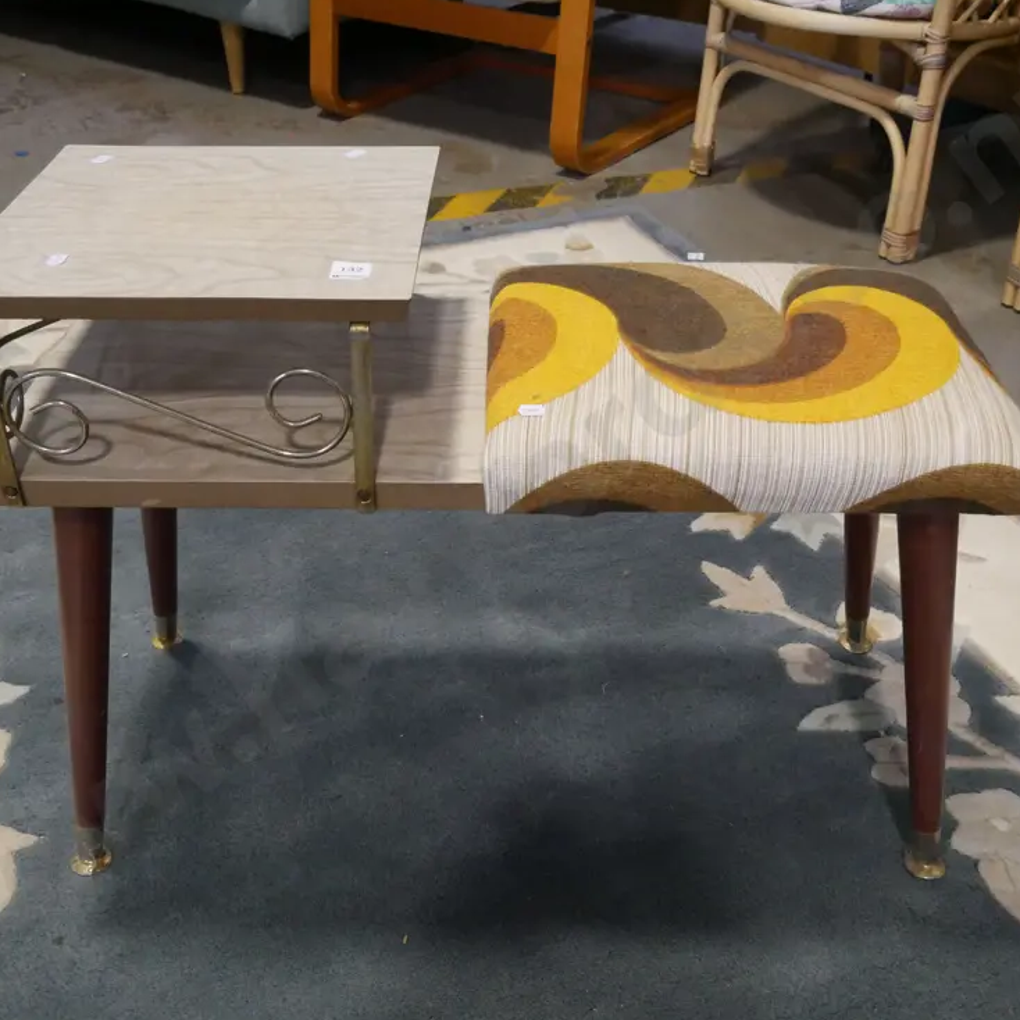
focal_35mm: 37
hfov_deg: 44.9
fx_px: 1233
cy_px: 516
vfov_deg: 44.9
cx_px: 511
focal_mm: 15
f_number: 5.6
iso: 3200
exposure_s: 1/125
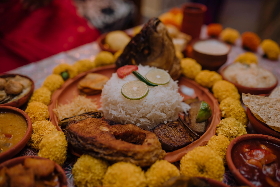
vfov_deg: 37.9
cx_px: 140
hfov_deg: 54.4
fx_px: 272
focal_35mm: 35
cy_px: 94
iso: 100
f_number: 2
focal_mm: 35
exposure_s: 1/250
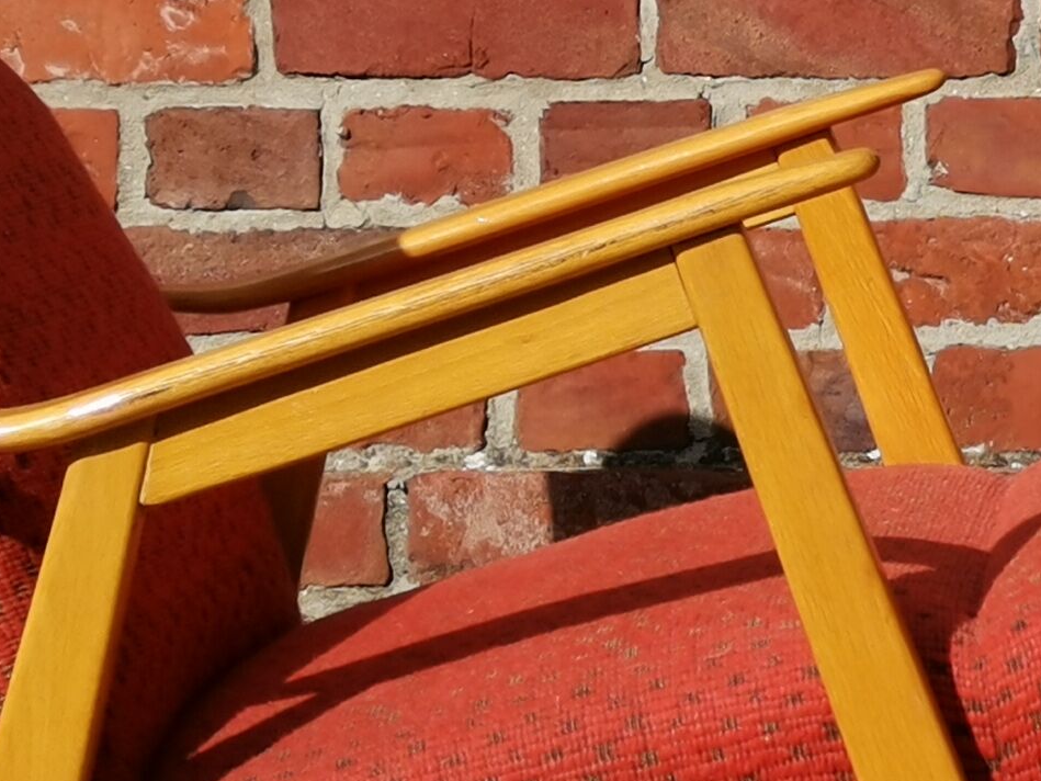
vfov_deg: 8.6
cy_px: 639
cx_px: 1467
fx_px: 5203
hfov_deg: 11.1
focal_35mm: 173
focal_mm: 5.58
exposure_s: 1/2841
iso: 50
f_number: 1.8
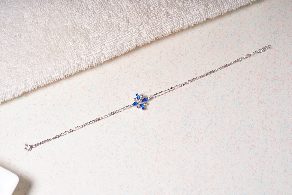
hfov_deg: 22.6
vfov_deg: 15.2
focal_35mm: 90
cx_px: 146
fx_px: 730
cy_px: 98
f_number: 14
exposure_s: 1/160
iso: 125
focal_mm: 90
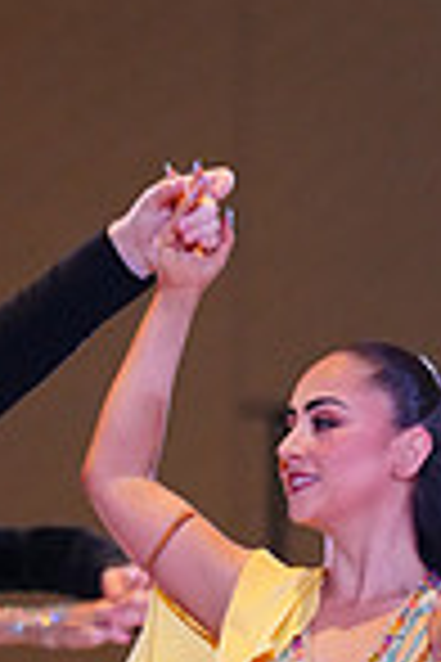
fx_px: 8213
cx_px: -79
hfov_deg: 3.1
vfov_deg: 4.6
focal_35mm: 447
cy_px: 887
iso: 5000
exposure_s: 1/500
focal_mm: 113
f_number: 2.8
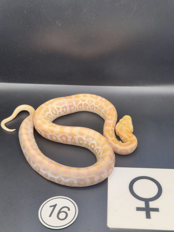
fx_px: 322
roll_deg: +2.3
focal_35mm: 48
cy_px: 116
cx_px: 87
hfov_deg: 30.3
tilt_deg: -37.1
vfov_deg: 39.7
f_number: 1.78
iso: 50
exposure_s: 1/41
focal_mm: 6.76
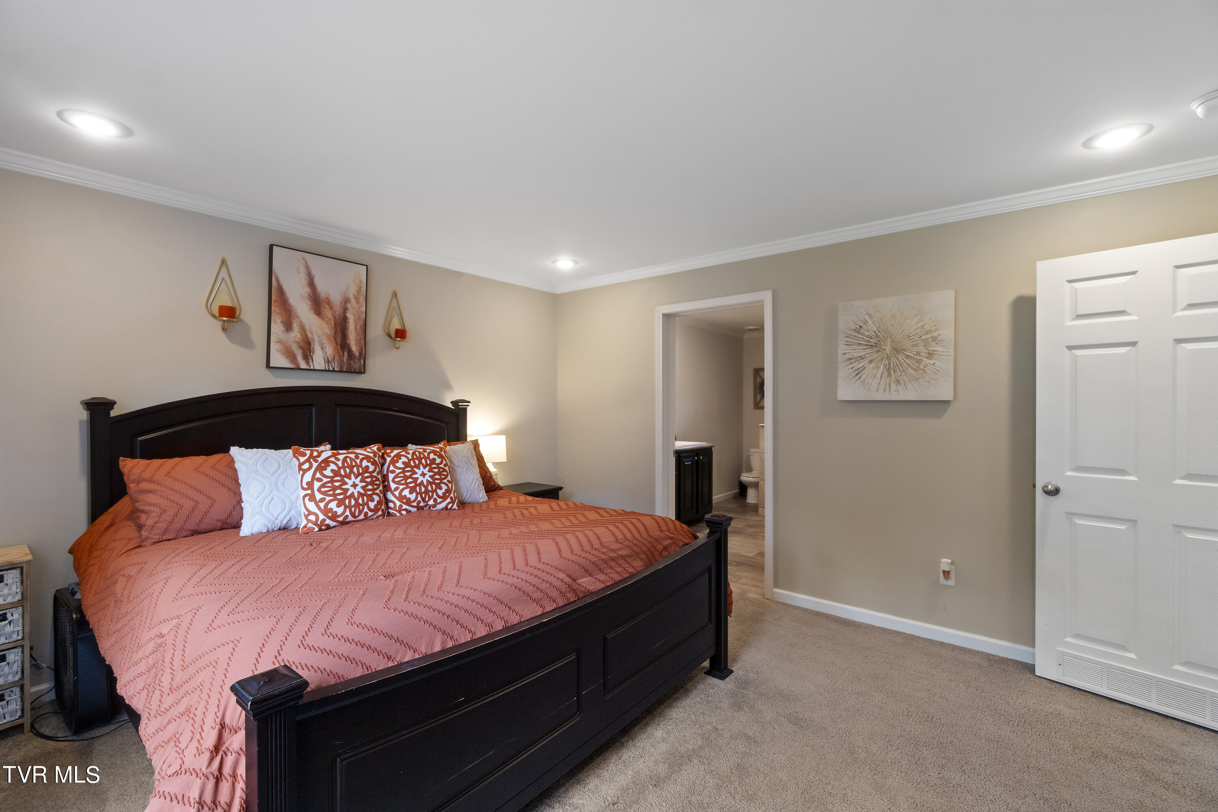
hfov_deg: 100.4
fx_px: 507
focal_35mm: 15
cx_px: 609
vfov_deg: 77.3
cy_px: 406
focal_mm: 10
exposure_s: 1/13
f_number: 8
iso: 320
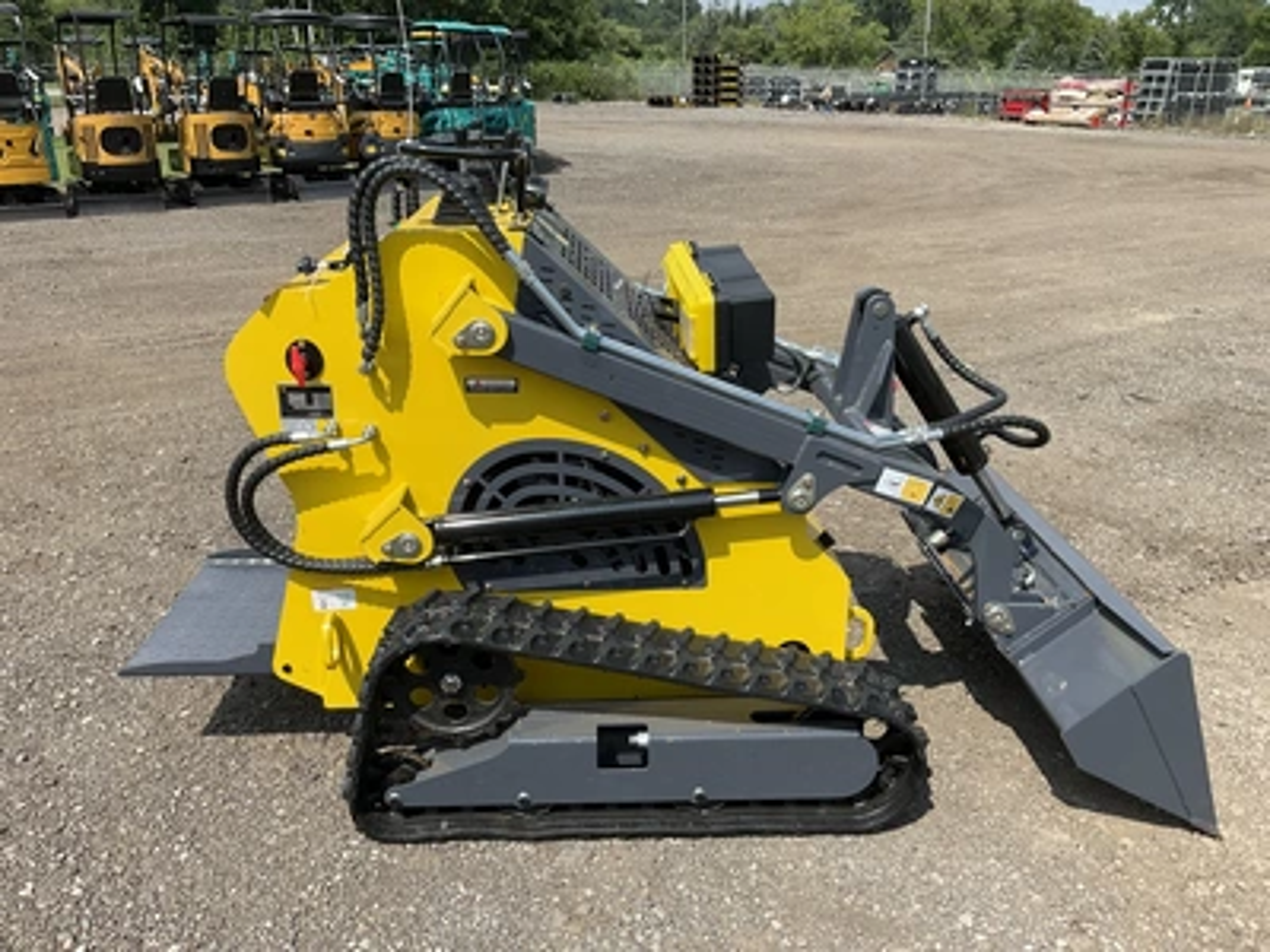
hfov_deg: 61.7
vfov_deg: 48.2
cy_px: 476
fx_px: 1064
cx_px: 635
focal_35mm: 29
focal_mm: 3
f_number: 1.8
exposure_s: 1/1848
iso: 25
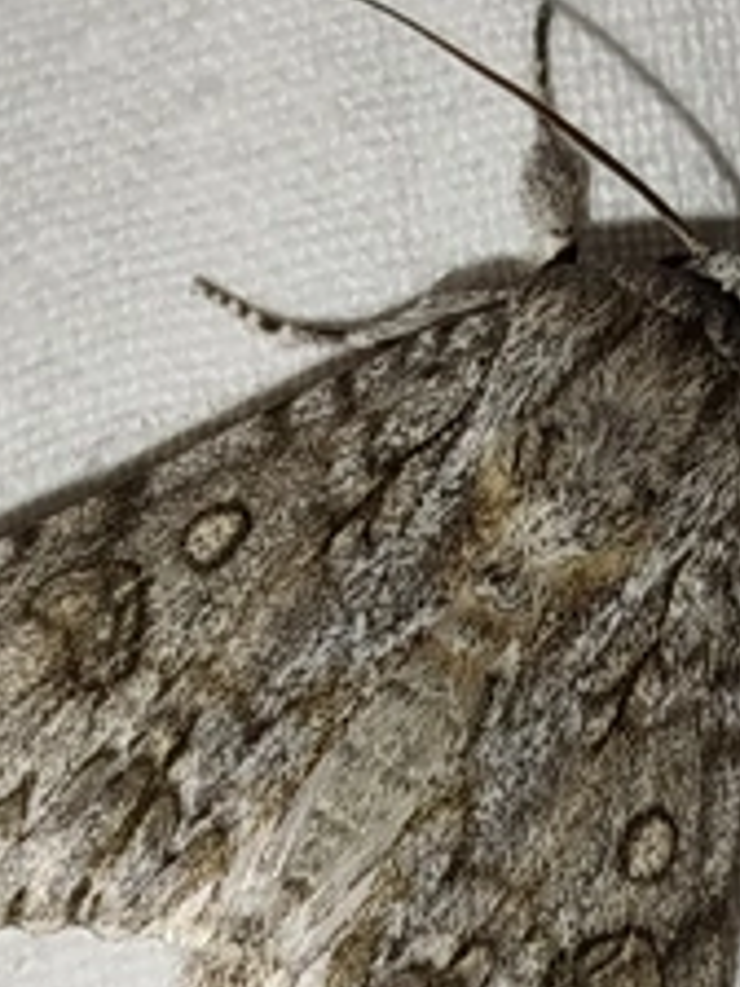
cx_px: 493
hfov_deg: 9.1
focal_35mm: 163
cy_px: 621
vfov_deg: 12.1
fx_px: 4646
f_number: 1.7
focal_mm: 5.31
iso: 64
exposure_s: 1/50
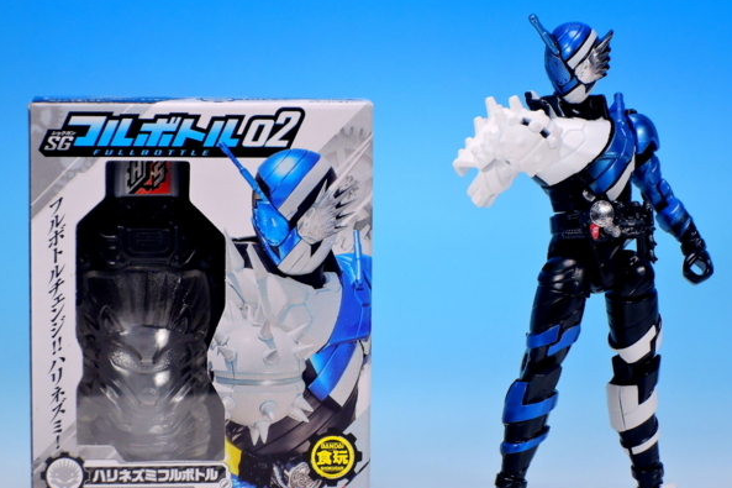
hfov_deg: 20.4
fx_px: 2033
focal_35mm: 100
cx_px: 367
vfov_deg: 13.7
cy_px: 271
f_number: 5
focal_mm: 20.2
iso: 500
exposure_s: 1/15
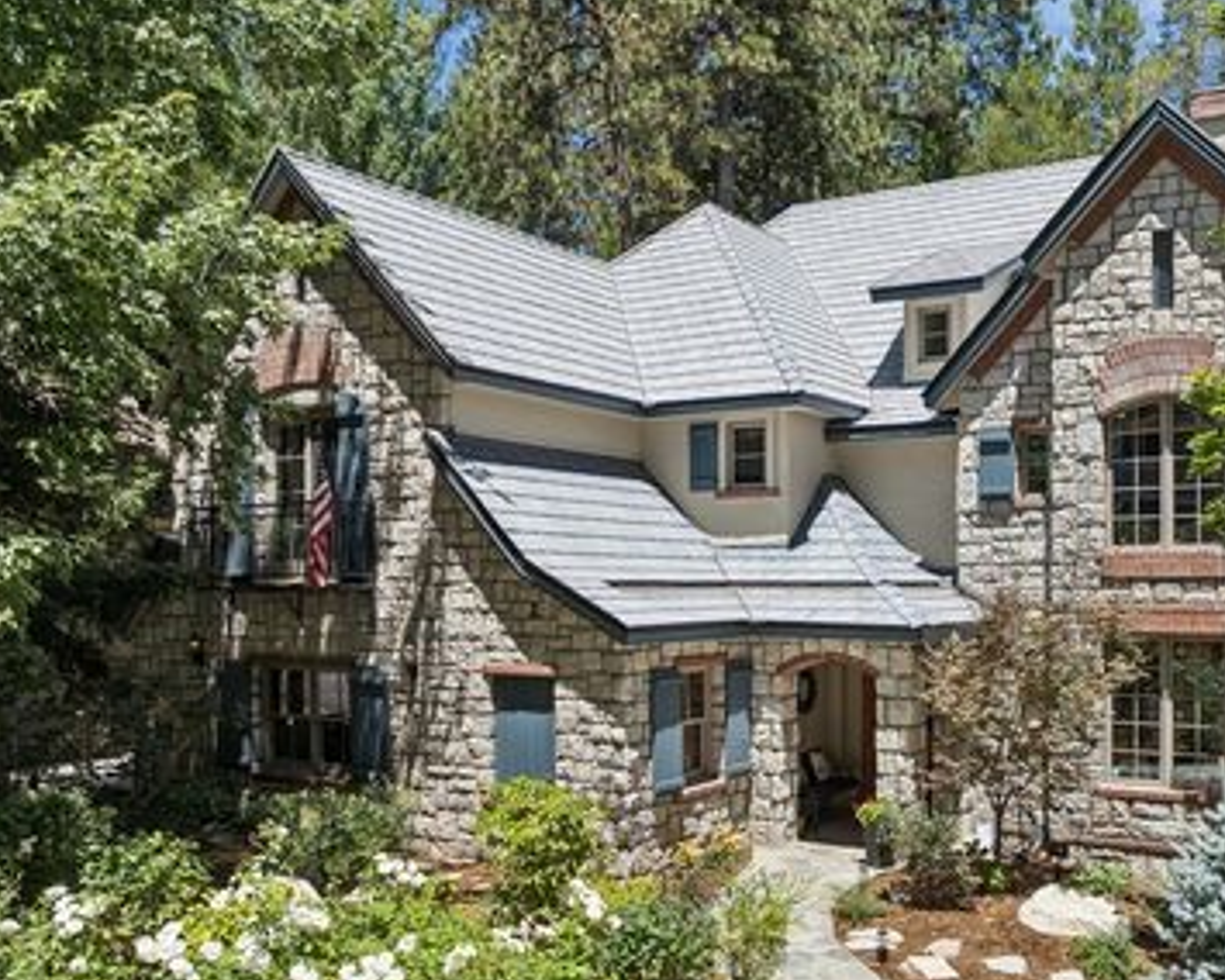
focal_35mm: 33
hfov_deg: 53.0
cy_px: 569
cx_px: 828
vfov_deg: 44.4
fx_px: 1196
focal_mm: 12.3
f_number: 2.8
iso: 100
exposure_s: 1/60
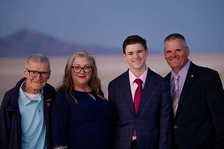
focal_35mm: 162
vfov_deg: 8.5
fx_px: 1007
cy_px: 62
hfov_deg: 12.7
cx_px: 115
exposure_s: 1/80
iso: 1600
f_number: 2.8
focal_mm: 135
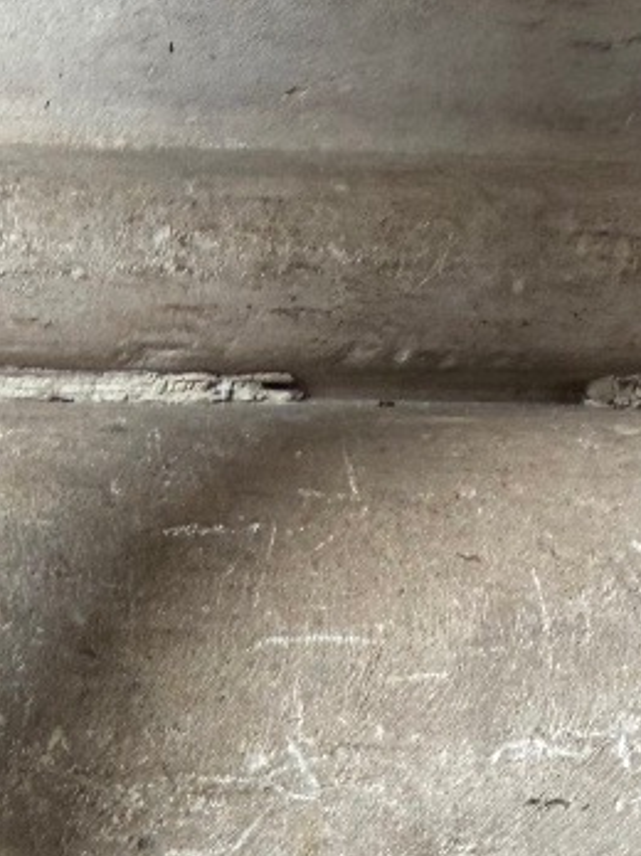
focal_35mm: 83
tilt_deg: -27.1
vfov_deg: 19.8
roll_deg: -1.0
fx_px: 2051
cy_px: 1352
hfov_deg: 16.3
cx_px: -313
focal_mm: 2.22
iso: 200
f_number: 2.2
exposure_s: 1/121
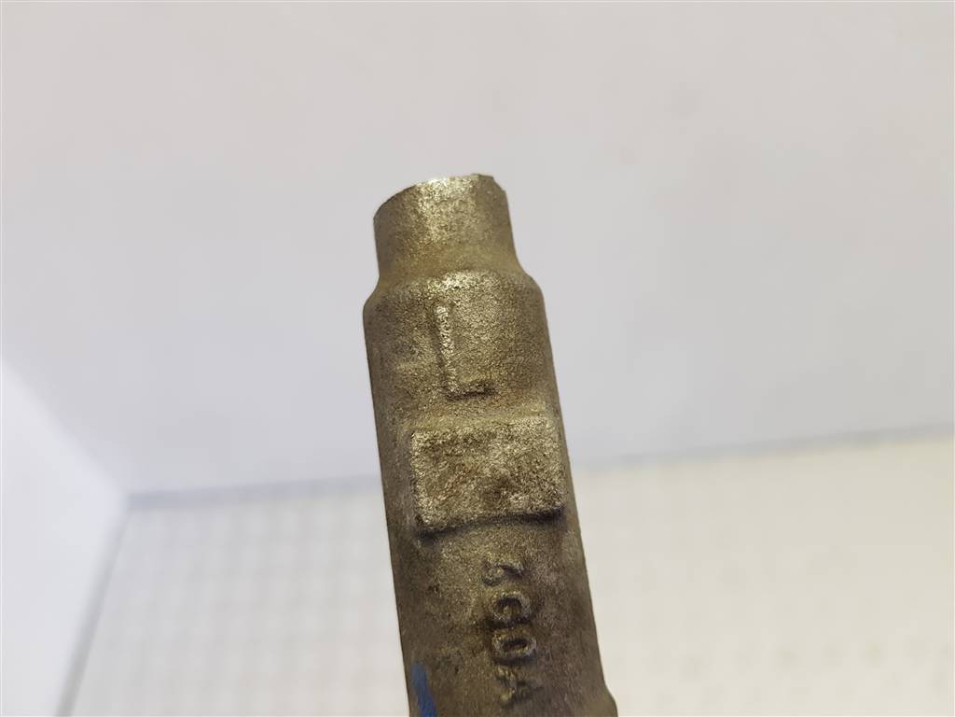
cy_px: 358
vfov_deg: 53.1
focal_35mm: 26
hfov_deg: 67.3
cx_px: 478
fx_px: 717
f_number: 1.7
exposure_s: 1/100
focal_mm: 4.2
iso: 64
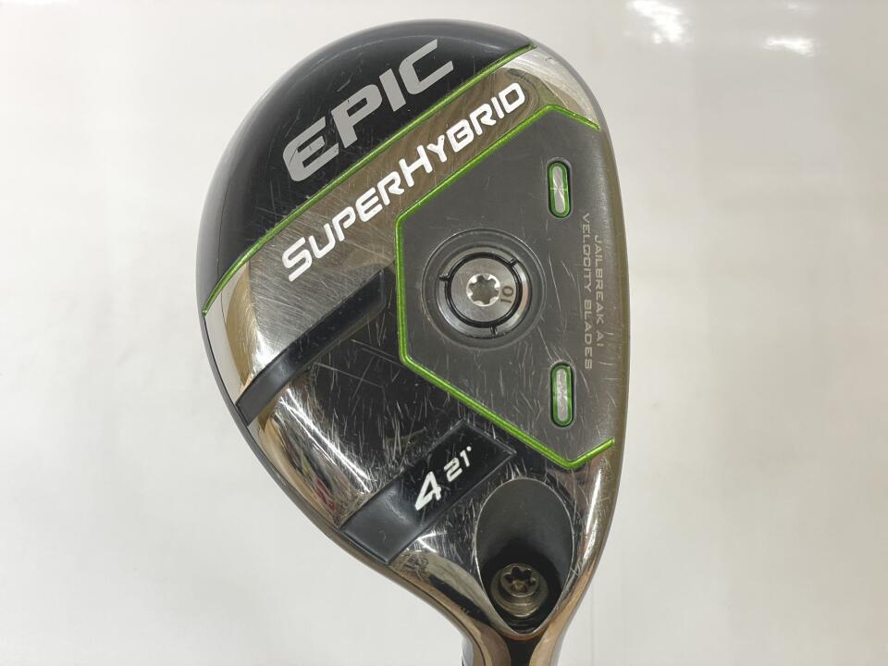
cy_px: 333
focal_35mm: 52
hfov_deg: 36.8
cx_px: 444
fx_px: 1334
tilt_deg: -57.7
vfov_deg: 28.0
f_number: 2
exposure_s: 1/60
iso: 125
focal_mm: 6
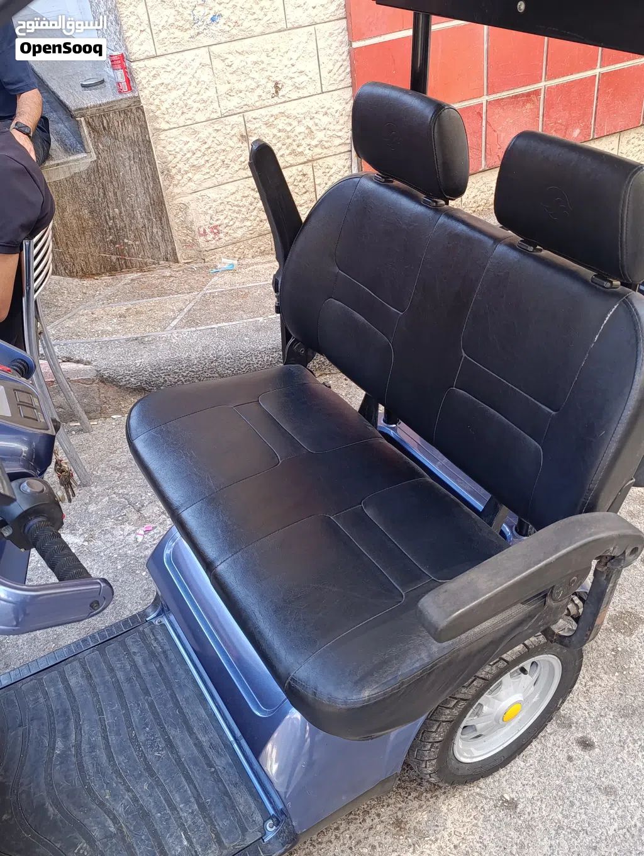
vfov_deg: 61.6
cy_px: 428
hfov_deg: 48.3
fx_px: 718
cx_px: 322
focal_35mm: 29
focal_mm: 6.11
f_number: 1.65
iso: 251
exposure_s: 1/100
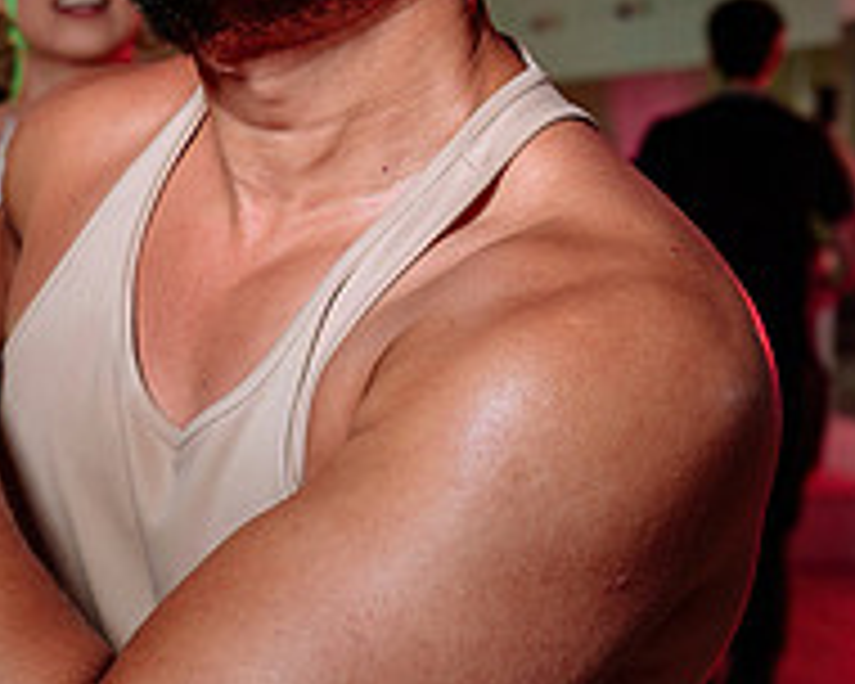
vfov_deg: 15.8
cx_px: 377
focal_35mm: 97
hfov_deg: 19.8
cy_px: 190
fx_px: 2455
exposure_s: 1/160
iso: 1000
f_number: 3.5
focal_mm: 31
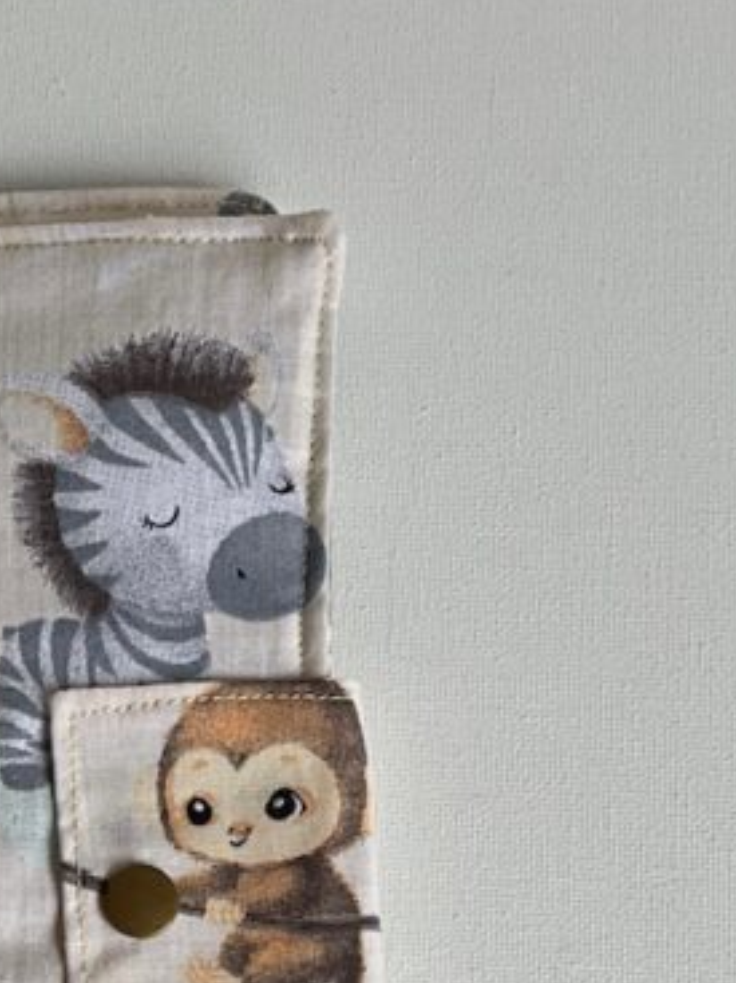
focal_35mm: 81
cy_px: 868
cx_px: -83
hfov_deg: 17.6
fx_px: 2298
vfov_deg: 23.5
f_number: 1.8
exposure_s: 1/292
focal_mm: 3
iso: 25
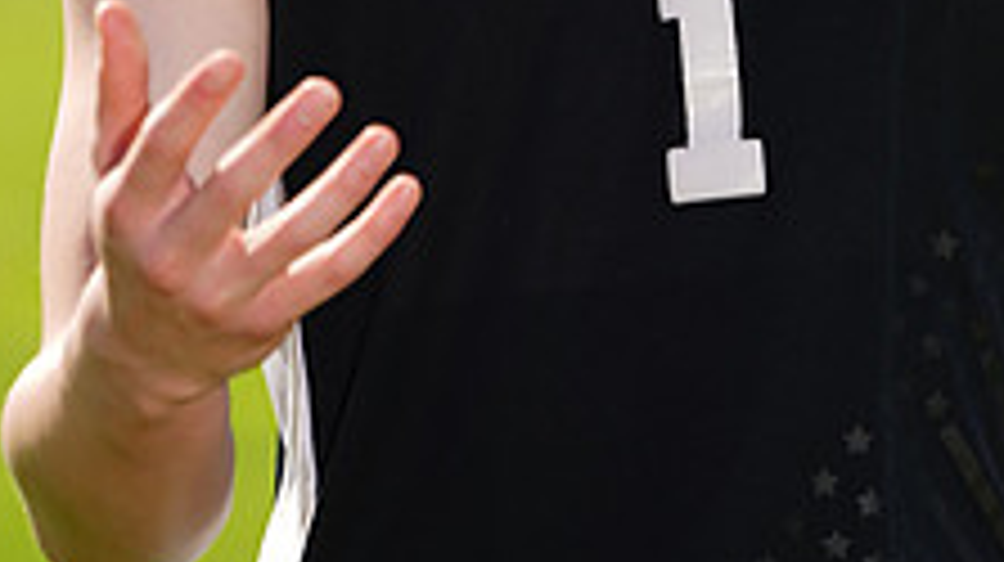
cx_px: 588
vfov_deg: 1.2
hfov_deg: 2.1
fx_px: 26839
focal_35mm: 1009
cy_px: -558
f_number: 6.3
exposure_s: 1/200
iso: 64
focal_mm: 370
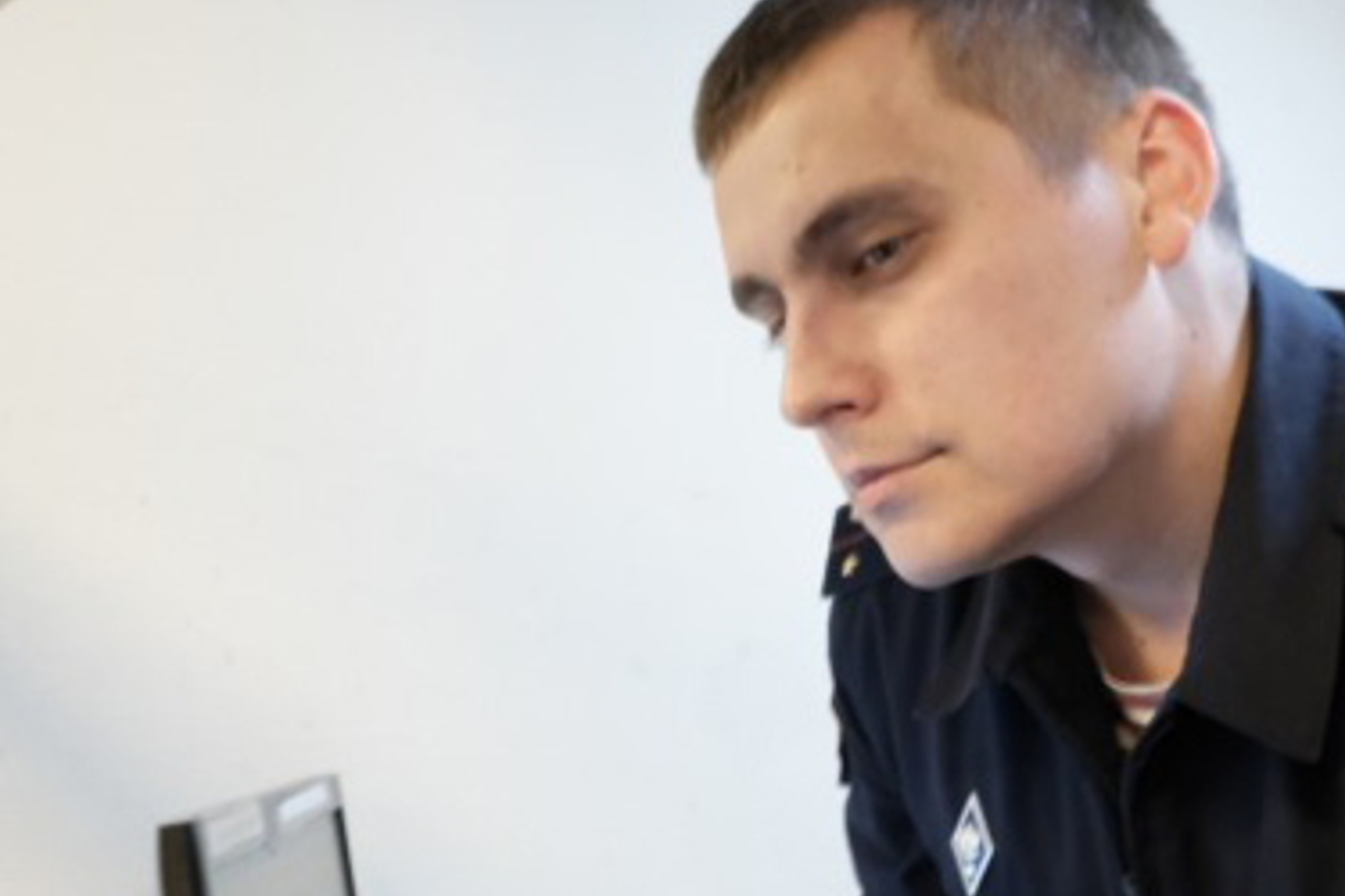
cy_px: 702
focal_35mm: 54
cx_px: 671
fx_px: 2017
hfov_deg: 36.9
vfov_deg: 24.7
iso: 3200
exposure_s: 1/1.9
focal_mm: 18
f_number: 22
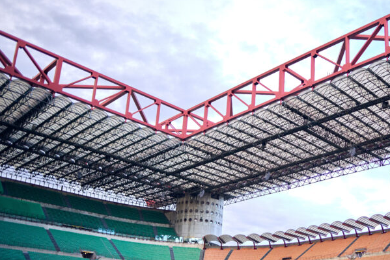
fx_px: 444
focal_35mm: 41
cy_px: 213
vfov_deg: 31.7
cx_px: 331
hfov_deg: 44.3
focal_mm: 24
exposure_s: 1/6400
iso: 2200
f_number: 1.8
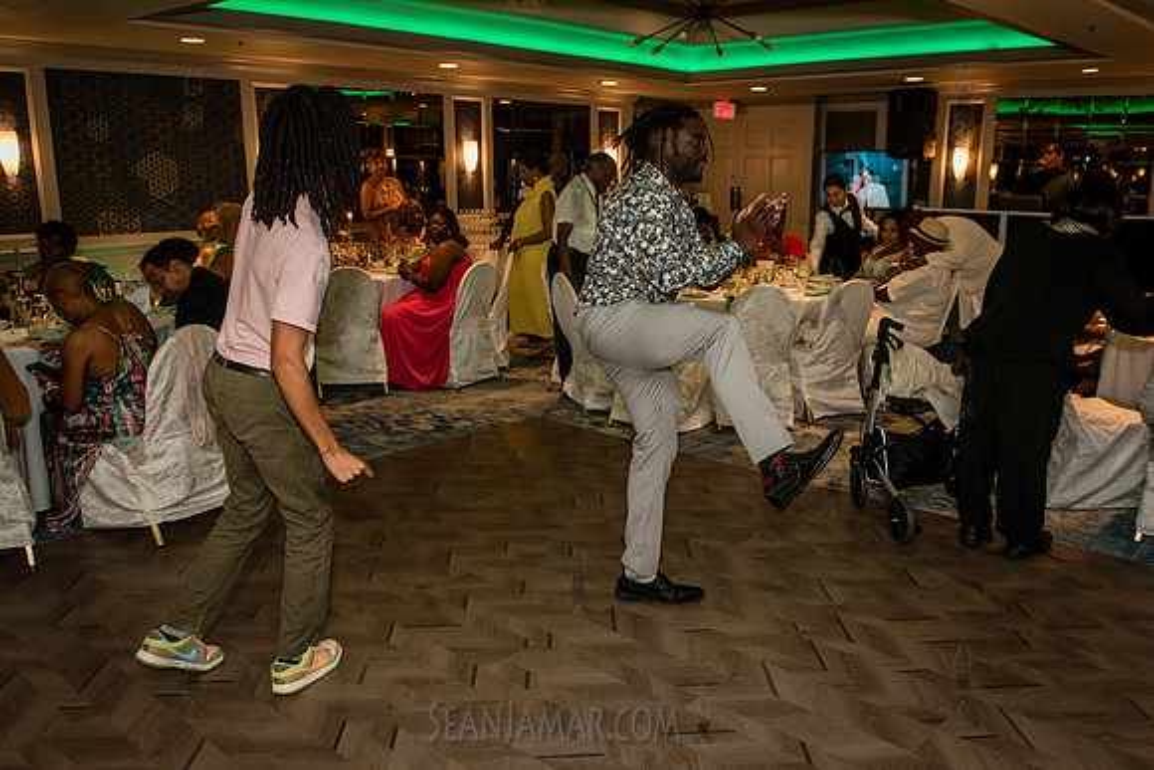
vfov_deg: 42.2
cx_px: 639
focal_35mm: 31
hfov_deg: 60.0
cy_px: 420
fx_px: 997
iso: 1600
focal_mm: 26
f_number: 3.5
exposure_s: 1/160
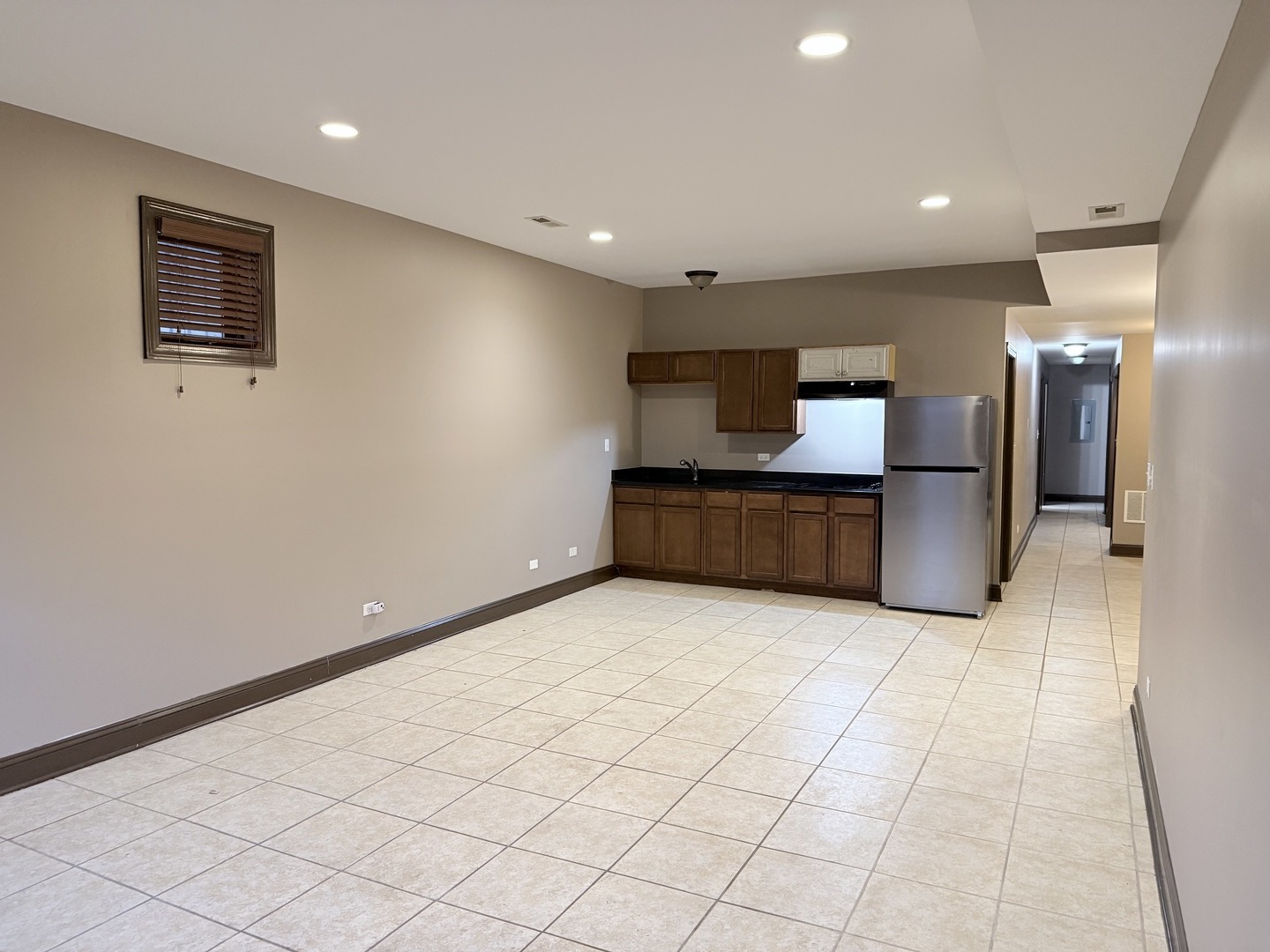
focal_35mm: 24
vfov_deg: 56.8
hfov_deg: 71.6
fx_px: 881
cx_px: 635
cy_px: 476
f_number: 1.78
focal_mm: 6.76
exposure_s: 1/60
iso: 400
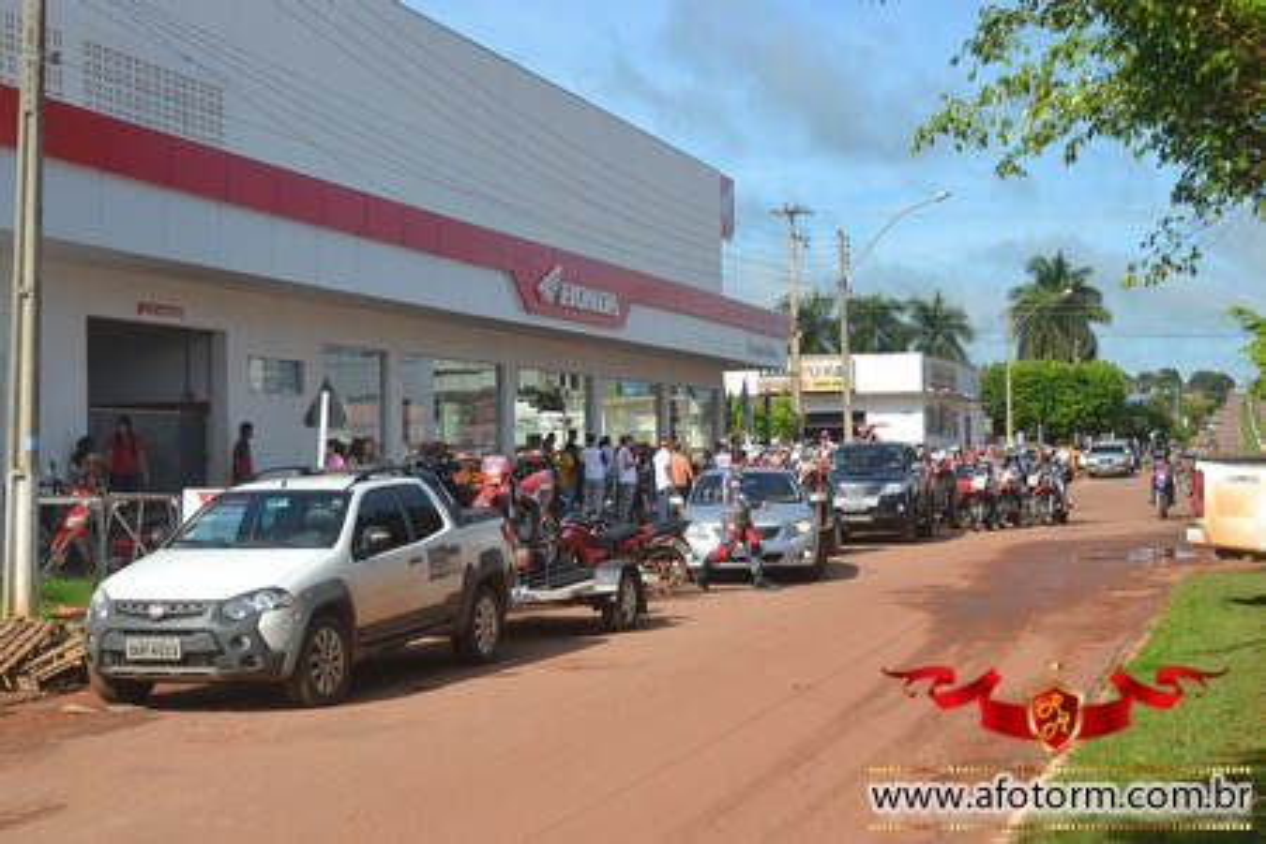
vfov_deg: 23.8
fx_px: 2004
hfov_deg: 35.1
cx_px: 633
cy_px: 422
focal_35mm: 57
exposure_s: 1/320
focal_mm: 38
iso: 100
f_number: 9
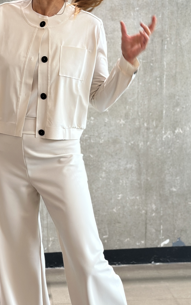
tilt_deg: -8.7
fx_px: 708
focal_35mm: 85
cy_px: 150
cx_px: 66
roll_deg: -0.2
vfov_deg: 24.4
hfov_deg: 15.3
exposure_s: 1/121
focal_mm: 6.86
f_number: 1.78
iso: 125
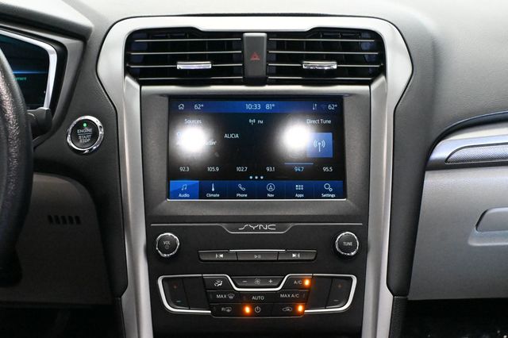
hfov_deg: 32.6
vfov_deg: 22.1
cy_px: 169
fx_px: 867
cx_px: 254
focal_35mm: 62
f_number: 5.6
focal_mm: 41
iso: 12800
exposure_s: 1/50
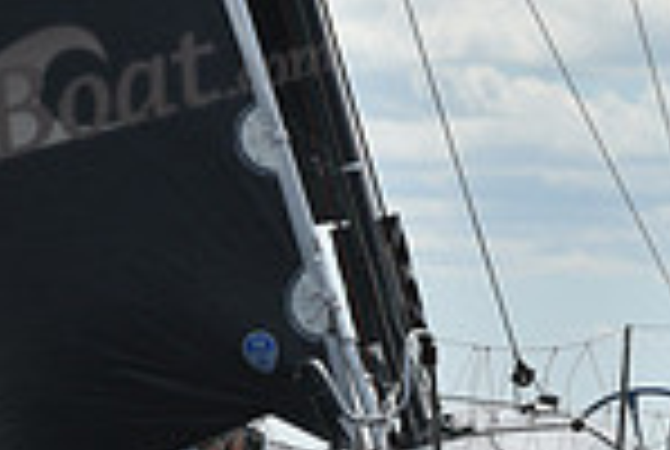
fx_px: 11599
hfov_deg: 3.3
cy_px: 290
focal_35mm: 622
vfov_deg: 2.2
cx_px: 571
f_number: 11
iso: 320
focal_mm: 160
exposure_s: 1/1000
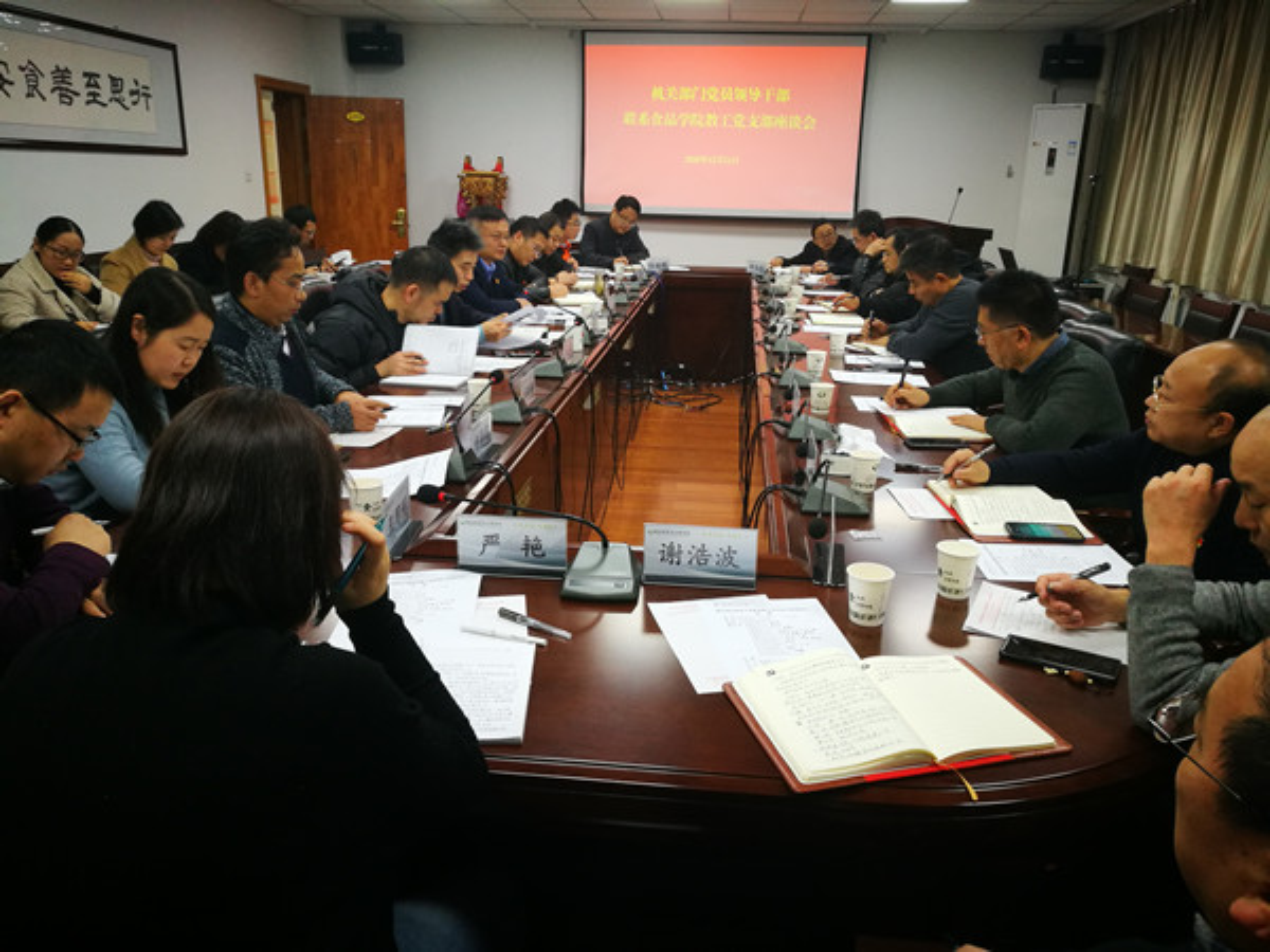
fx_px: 991
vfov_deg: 51.4
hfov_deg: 65.3
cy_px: 476
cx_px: 635
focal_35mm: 27
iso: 200
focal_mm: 4.5
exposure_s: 1/33.3
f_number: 2.2
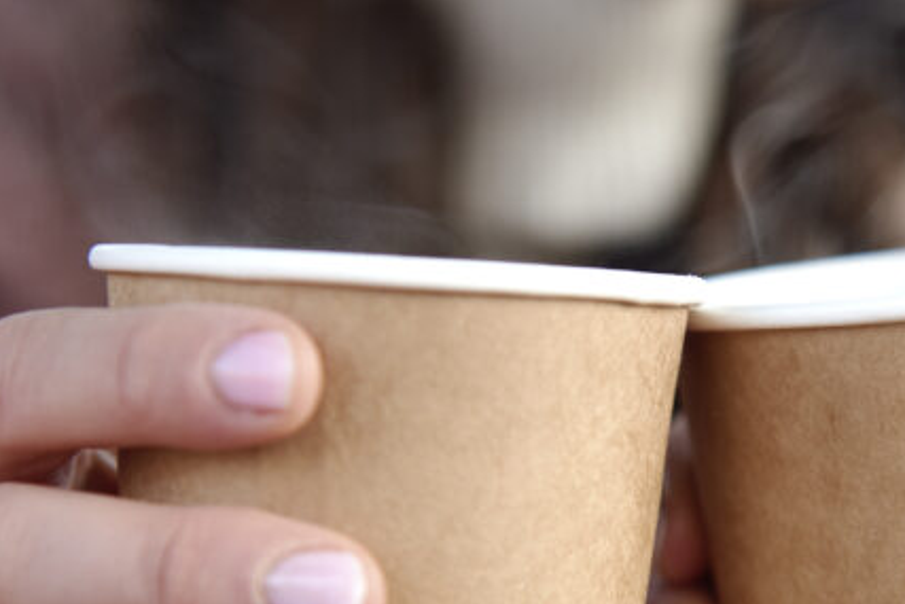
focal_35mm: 115
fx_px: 2892
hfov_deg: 17.7
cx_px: 674
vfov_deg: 11.9
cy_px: 467
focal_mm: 48
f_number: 3.2
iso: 100
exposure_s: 1/160
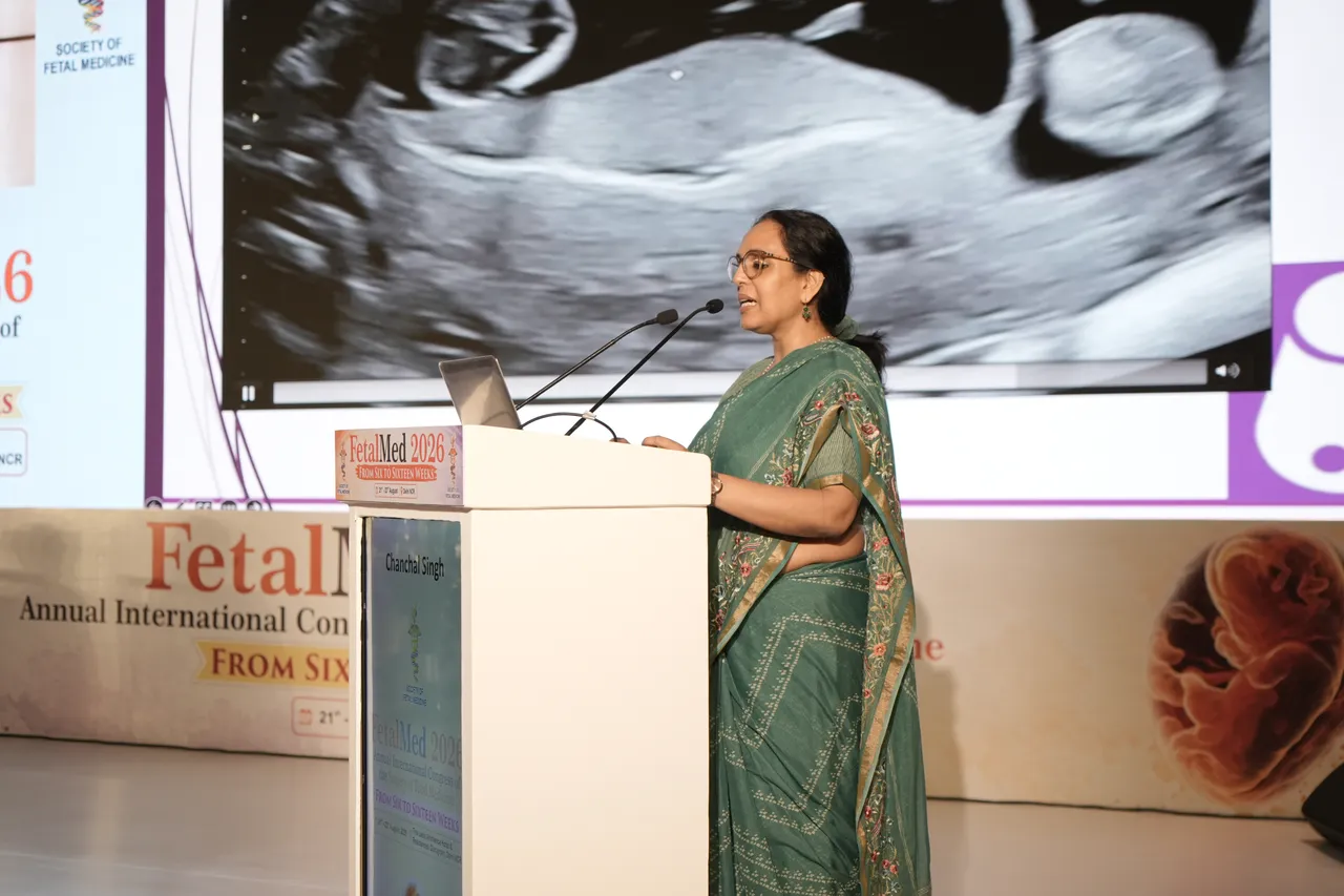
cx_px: 672
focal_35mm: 60
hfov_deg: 33.4
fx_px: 2240
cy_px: 448
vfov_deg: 22.6
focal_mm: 60
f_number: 4
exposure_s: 1/160
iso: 1000
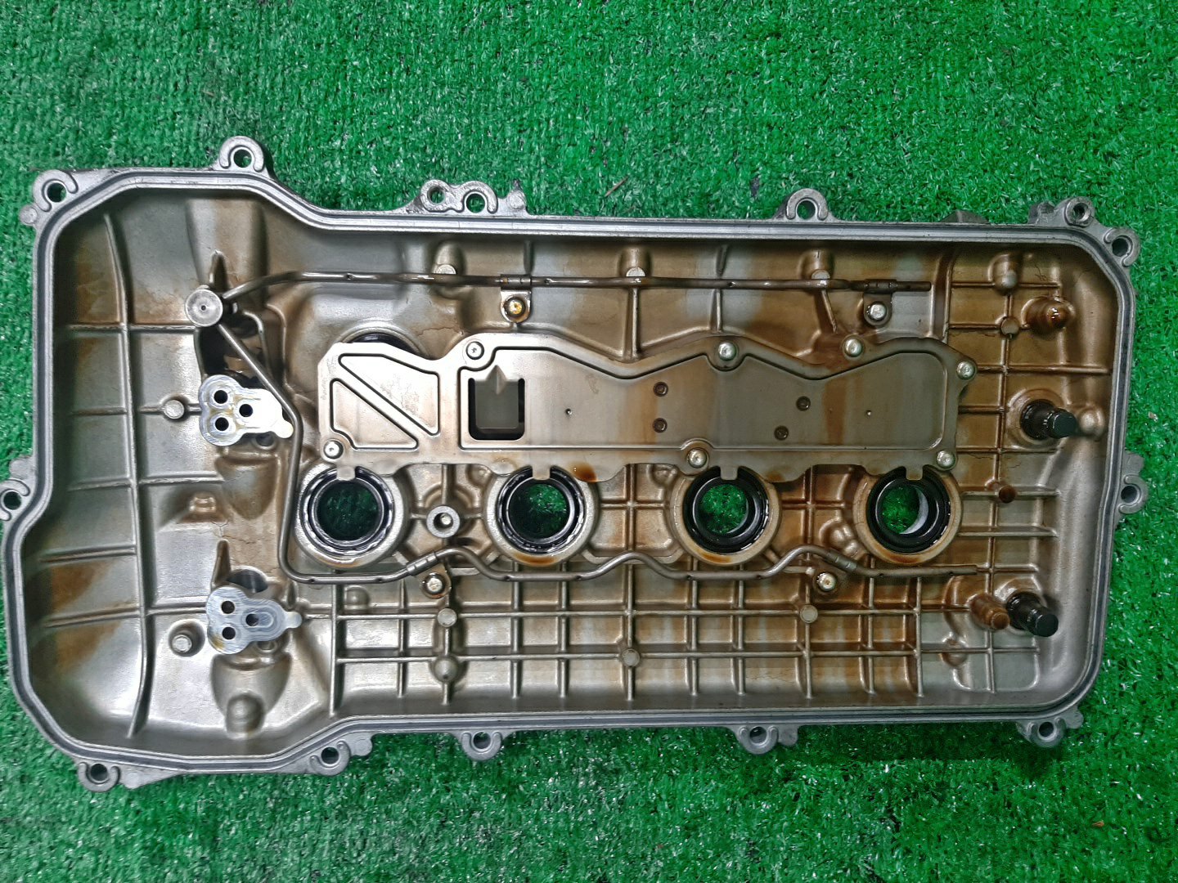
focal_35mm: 26
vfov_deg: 53.1
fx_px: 885
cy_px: 442
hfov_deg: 67.3
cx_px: 589
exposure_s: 1/50
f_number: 1.7
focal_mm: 3.93
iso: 103
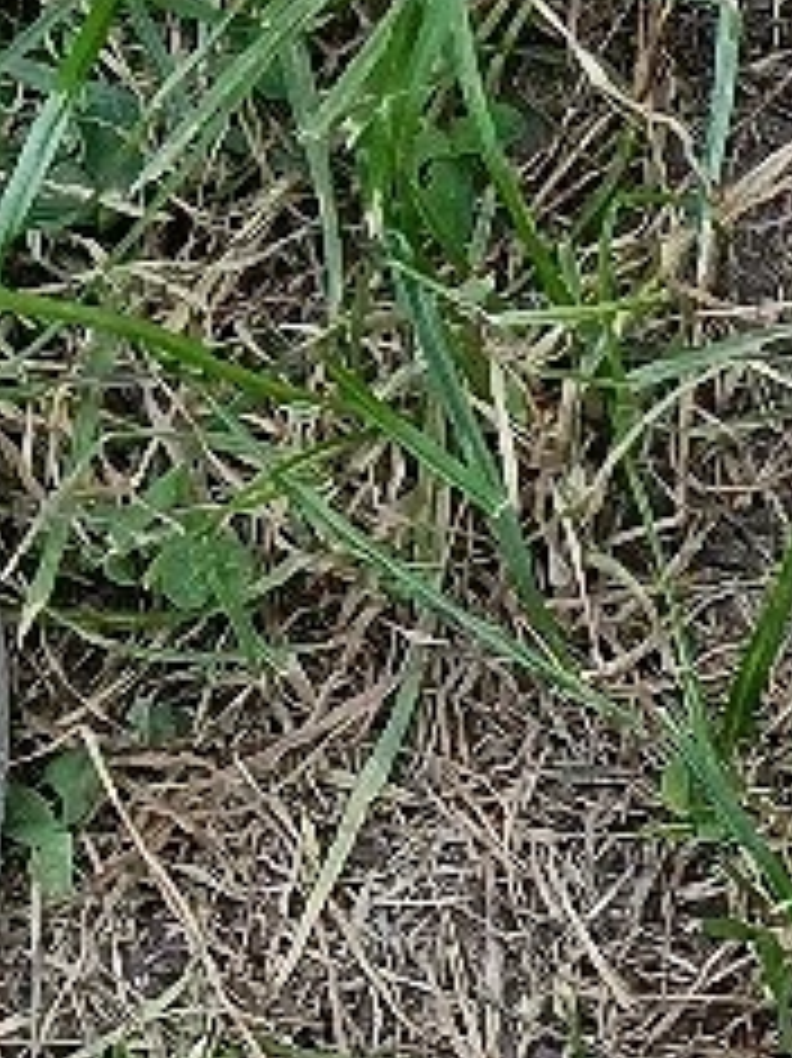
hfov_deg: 8.4
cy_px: 1785
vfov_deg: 12.1
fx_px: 4672
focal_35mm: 153
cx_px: 2236
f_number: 1.8
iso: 50
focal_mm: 3.98
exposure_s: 1/101
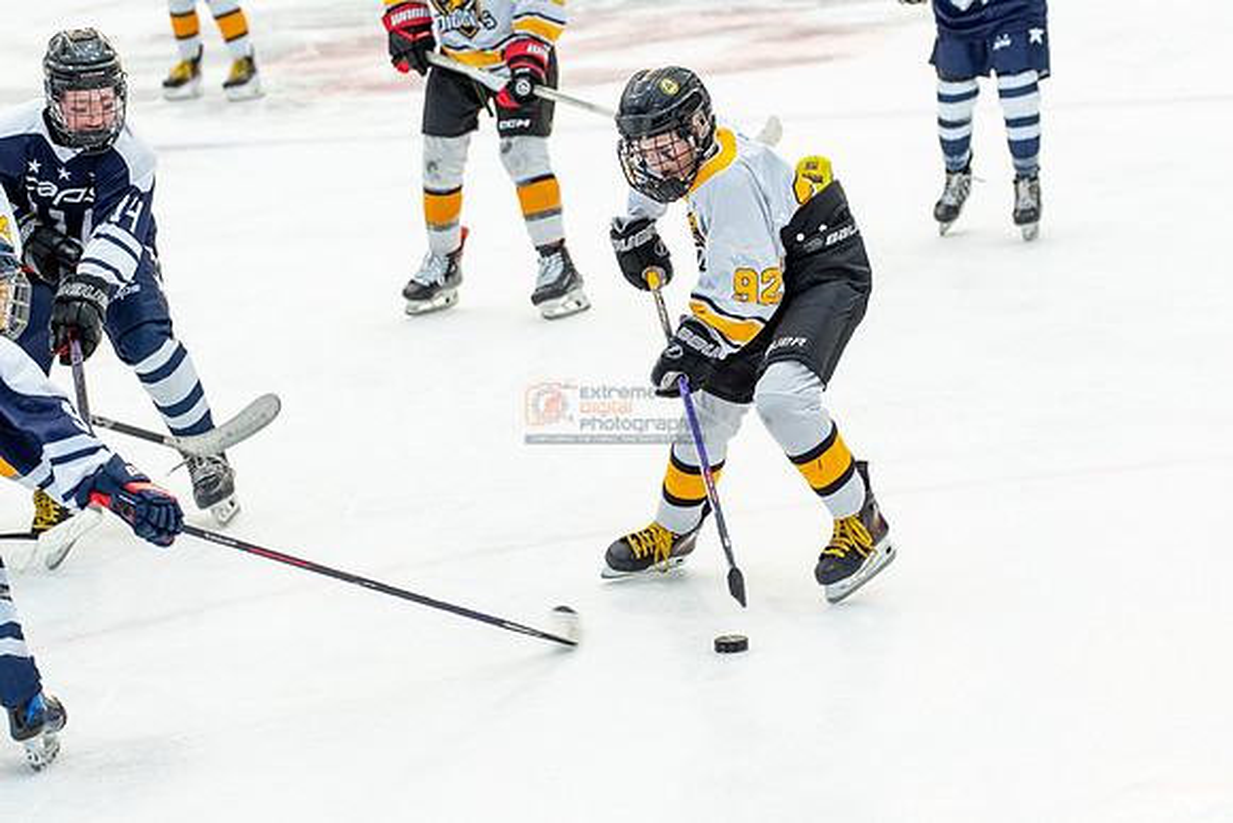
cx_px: 616
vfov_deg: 9.3
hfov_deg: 13.9
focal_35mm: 148
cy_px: 412
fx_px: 5070
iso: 800
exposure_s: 1/640
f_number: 3.5
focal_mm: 99
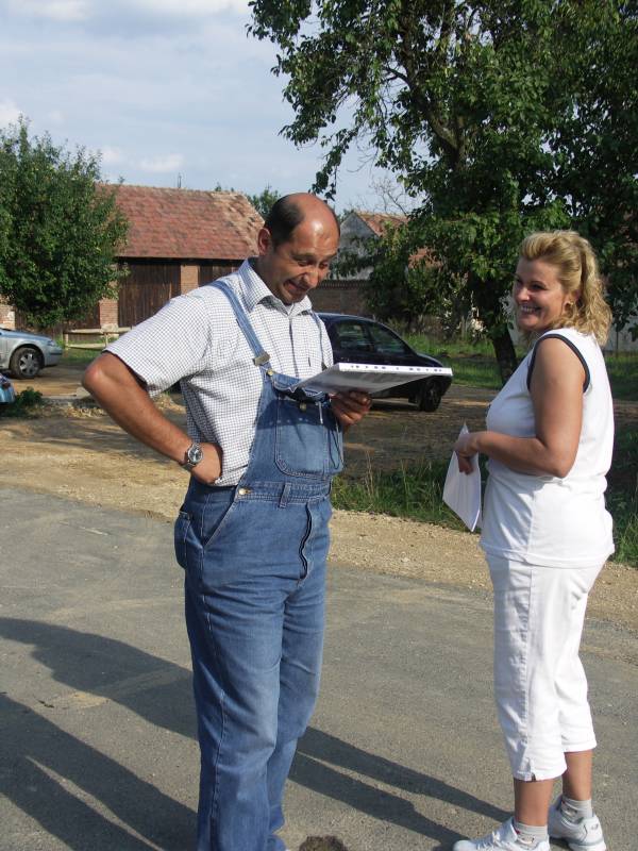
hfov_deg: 32.9
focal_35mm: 44
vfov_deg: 42.9
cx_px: 319
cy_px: 426
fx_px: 1081
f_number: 3.2
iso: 50
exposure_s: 1/640
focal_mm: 11.4
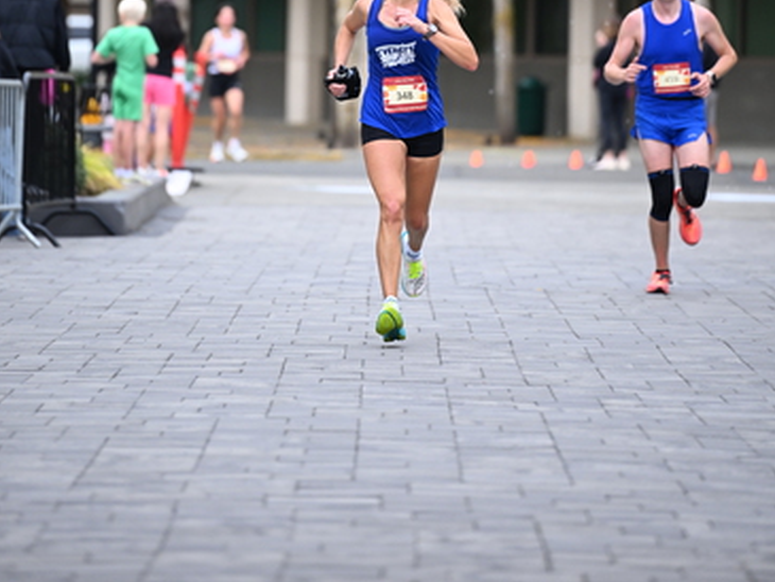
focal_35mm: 290
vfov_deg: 5.1
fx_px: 6495
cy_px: 11
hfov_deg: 6.8
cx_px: 388
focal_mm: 200
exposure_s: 1/1600
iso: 1000
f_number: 2.8
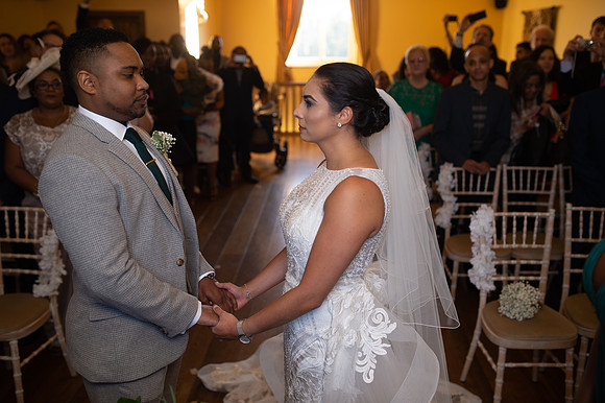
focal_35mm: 35
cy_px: 202
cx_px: 302
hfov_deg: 54.5
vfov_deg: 37.8
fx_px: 588
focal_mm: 35
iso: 200
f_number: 2.5
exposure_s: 1/125
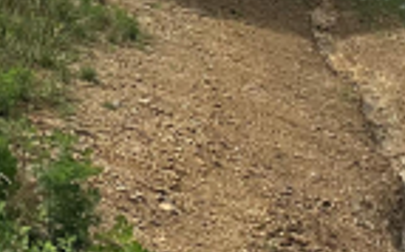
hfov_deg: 14.1
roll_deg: +1.0
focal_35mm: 119
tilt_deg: +2.2
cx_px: -457
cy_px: -198
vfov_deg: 10.4
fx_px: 1312
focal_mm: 6.86
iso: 80
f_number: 1.78
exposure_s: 1/7042
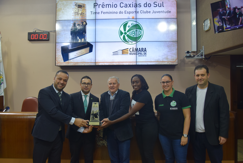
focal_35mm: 32
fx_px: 213
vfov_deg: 41.8
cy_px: 82
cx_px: 122
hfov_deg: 59.5
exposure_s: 1/80
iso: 400
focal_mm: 21
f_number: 4.5
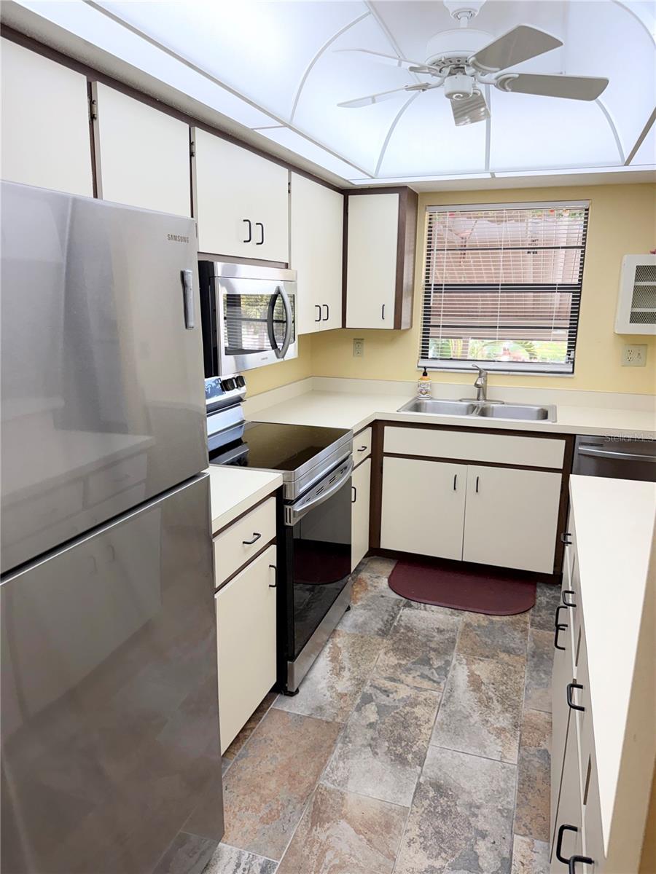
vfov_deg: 71.6
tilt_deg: -12.5
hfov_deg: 56.8
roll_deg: -0.8
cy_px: 437
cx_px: 328
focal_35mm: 24
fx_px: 606
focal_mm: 6.76
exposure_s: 1/174
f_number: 1.78
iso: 125
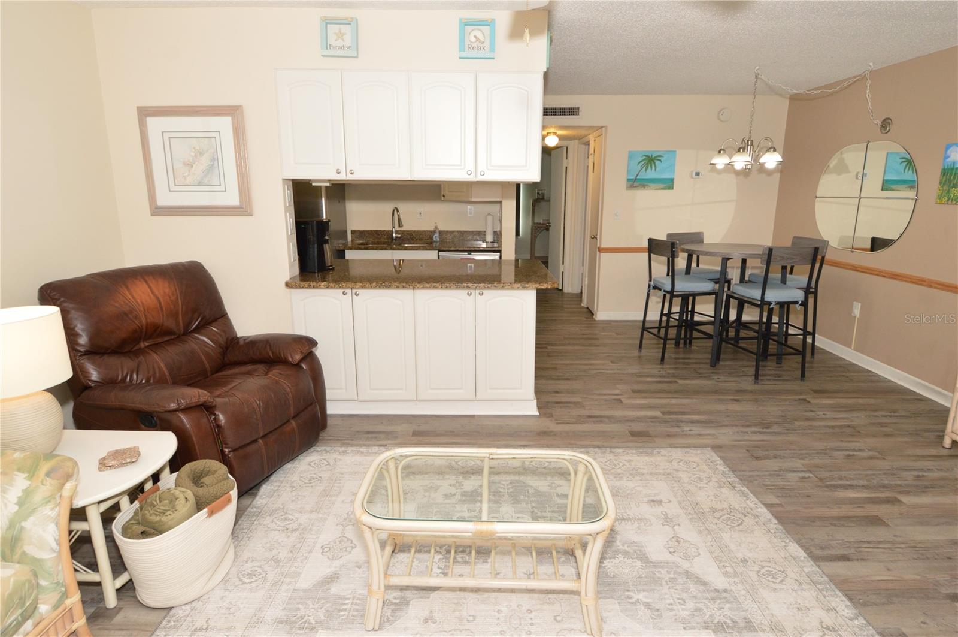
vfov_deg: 67.3
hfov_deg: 90.1
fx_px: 478
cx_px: 479
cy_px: 318
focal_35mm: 18
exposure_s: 1/60
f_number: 8
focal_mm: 12
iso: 800
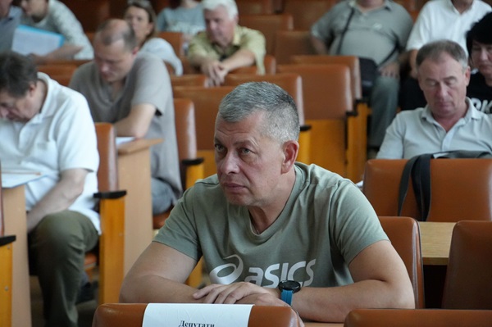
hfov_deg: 15.2
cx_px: 246
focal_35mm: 135
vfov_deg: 10.1
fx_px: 1843
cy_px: 164
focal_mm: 90
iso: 6400
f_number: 5.6
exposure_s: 1/125
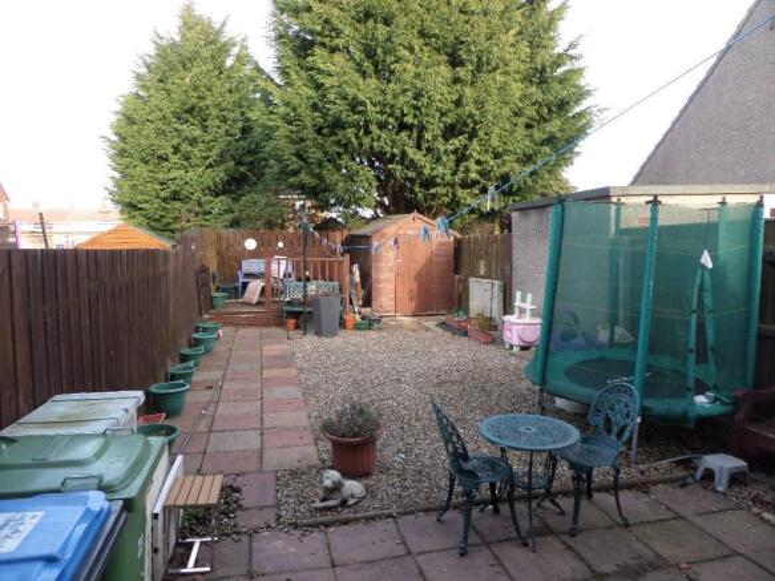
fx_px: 537
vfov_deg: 56.8
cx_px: 388
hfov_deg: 71.6
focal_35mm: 24
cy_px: 290
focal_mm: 4.3
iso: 80
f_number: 3.1
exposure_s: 1/90
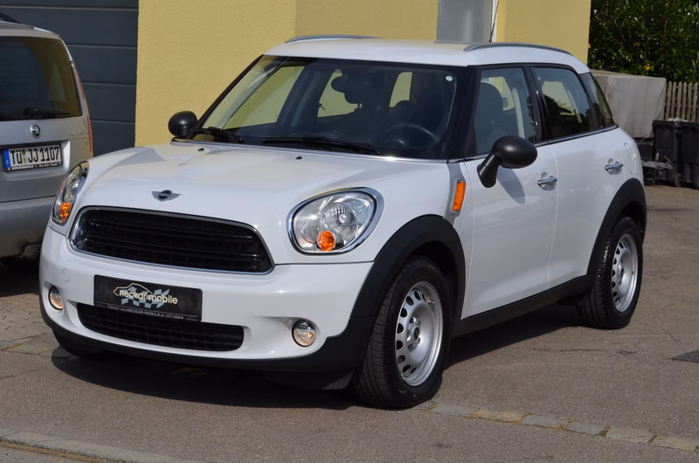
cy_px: 232
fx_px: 1599
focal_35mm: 82
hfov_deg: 24.7
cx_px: 350
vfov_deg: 16.5
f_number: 10
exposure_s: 1/400
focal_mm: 55
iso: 100
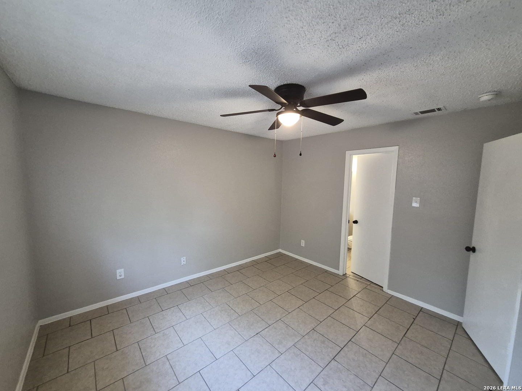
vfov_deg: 89.9
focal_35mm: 13
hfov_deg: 106.2
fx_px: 196
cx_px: 261
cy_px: 196
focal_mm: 1.74
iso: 500
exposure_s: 1/60
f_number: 2.2
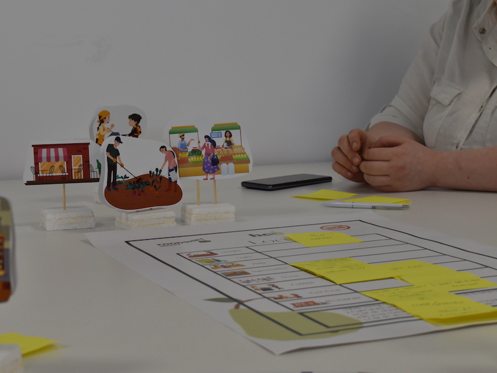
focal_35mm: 75
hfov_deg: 26.0
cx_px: 223
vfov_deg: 19.6
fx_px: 1077
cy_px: 186
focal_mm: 46
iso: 720
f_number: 10
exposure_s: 1/80
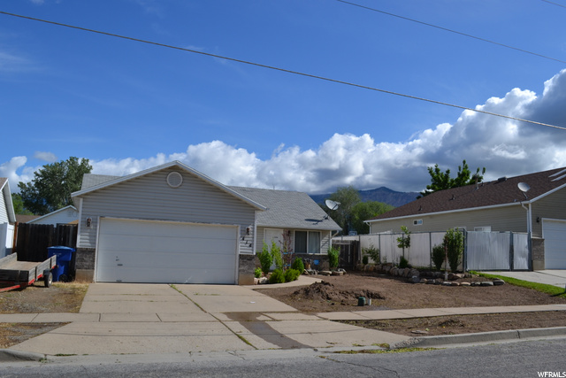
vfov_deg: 43.6
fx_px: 472
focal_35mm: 30
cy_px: 189
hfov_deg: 61.9
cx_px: 283
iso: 100
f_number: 9
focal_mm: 20
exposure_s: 1/320
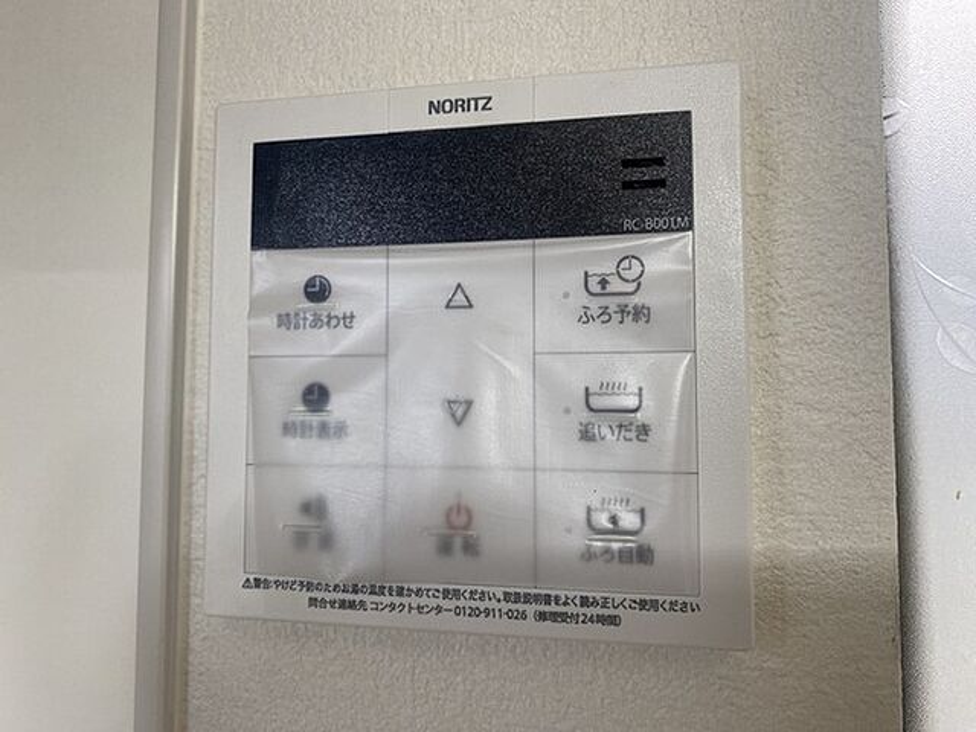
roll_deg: -0.4
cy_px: 366
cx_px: 488
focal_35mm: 26
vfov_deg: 53.1
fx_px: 733
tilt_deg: +3.4
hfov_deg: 67.3
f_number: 1.8
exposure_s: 1/120
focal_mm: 4.25
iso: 100
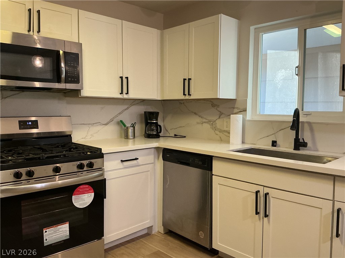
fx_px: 289
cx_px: 172
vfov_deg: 48.2
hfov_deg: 61.7
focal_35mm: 29
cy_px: 129
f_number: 1.8
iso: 200
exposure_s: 1/60
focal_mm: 3
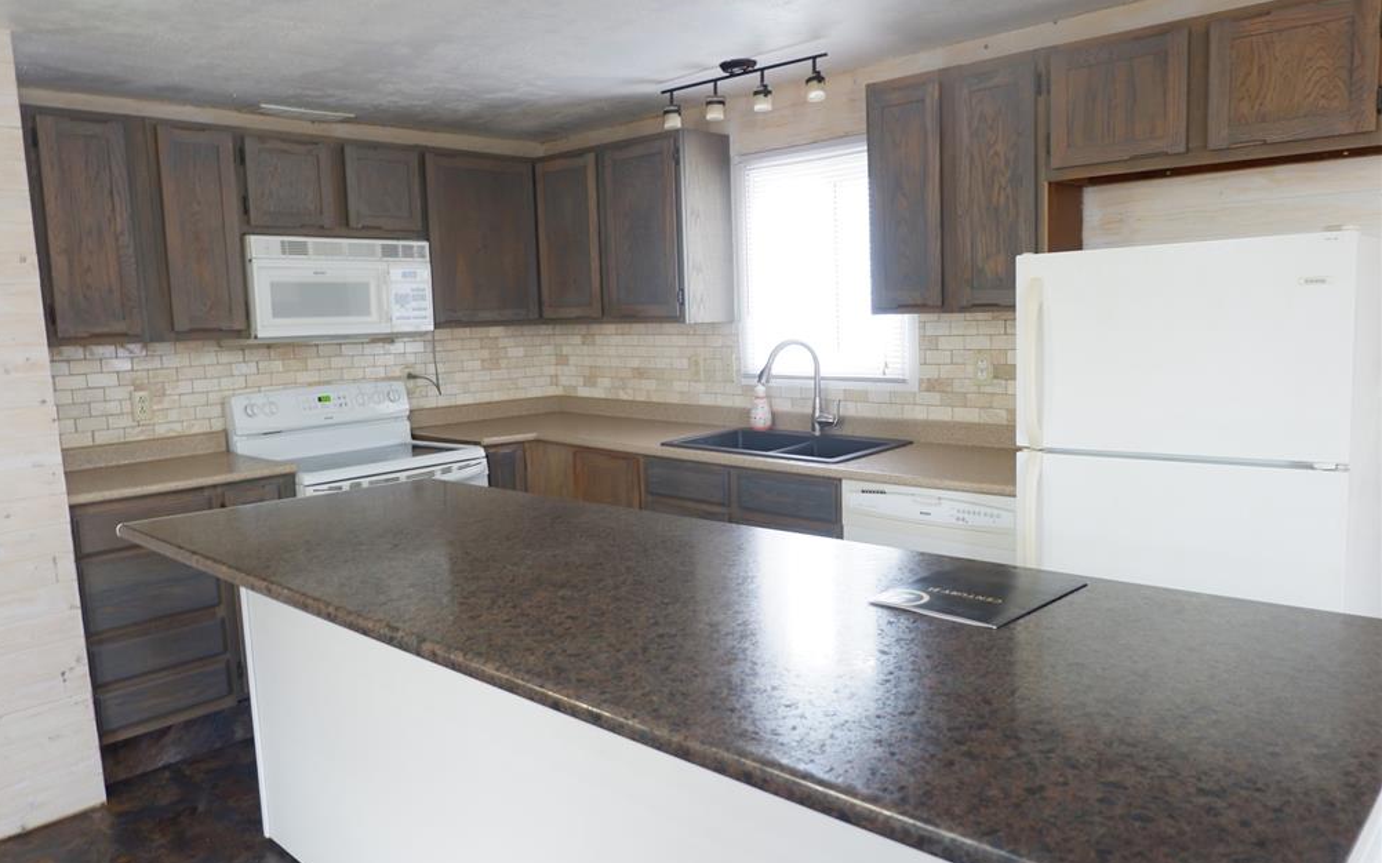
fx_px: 941
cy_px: 437
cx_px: 677
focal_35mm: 25
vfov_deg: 49.3
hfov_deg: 72.5
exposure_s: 1/12
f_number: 3.5
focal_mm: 16
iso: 800
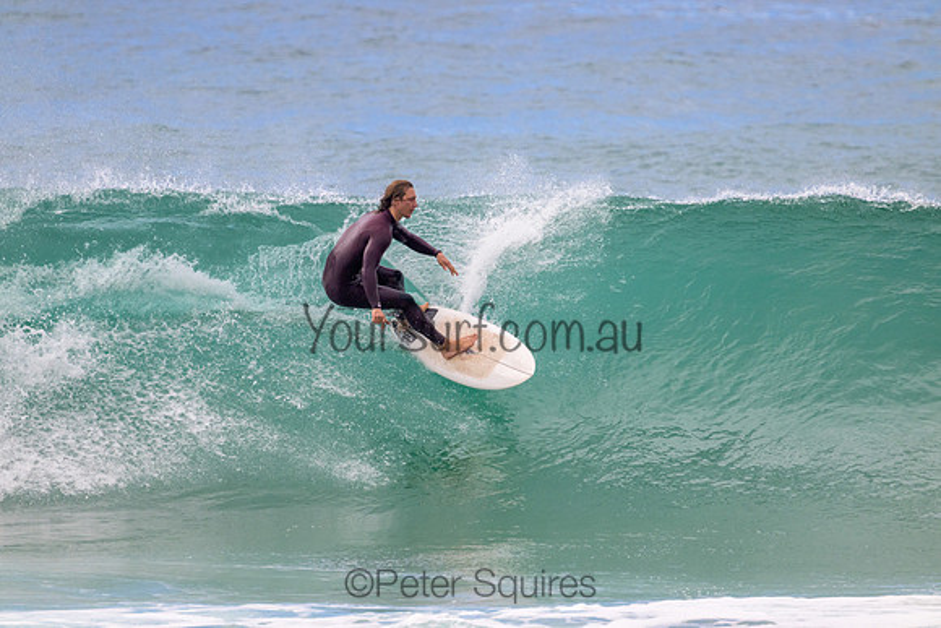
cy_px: 314
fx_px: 20915
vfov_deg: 1.7
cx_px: 470
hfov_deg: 2.6
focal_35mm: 800
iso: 1400
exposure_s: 1/2000
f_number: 11
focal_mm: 800
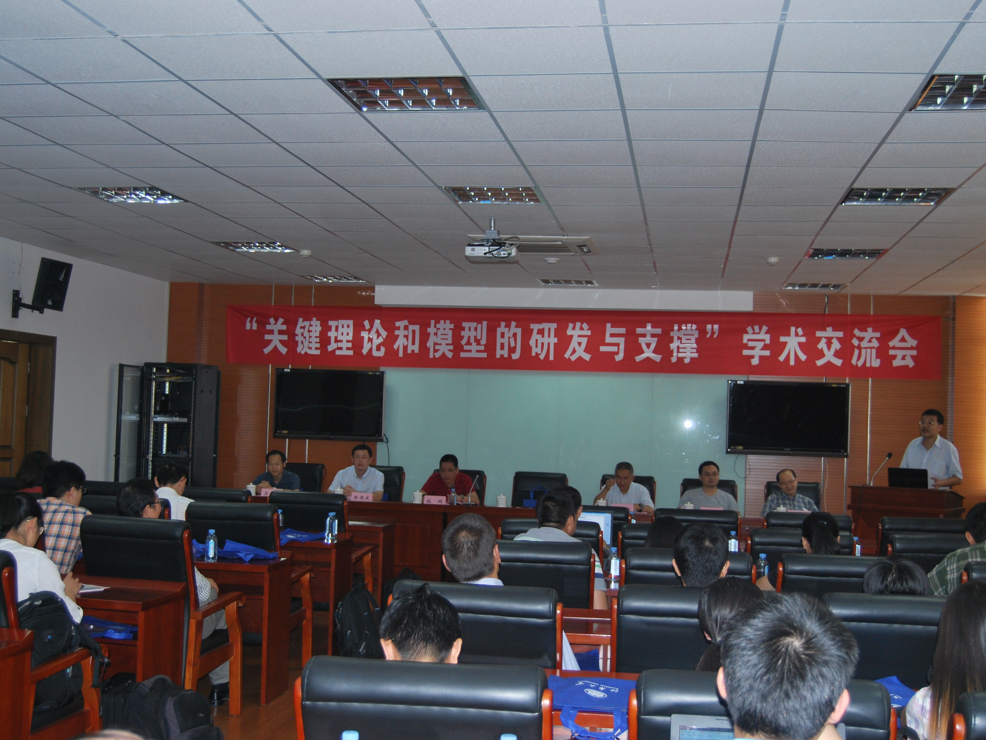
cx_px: 483
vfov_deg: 33.6
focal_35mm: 43
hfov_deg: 43.8
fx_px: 1225
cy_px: 369
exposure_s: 1/60
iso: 320
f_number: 4
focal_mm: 26
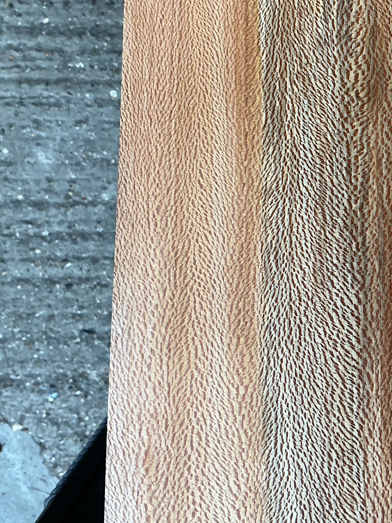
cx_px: 398
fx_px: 831
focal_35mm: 55
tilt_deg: -80.2
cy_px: 161
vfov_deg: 34.5
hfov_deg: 25.2
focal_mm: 3
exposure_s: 1/120
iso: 32
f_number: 1.8
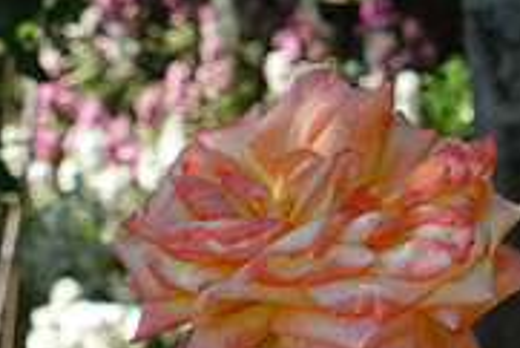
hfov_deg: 12.1
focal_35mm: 163
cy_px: 456
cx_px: 733
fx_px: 2356
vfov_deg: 8.3
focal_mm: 18.7
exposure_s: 1/200
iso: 125
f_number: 5.6
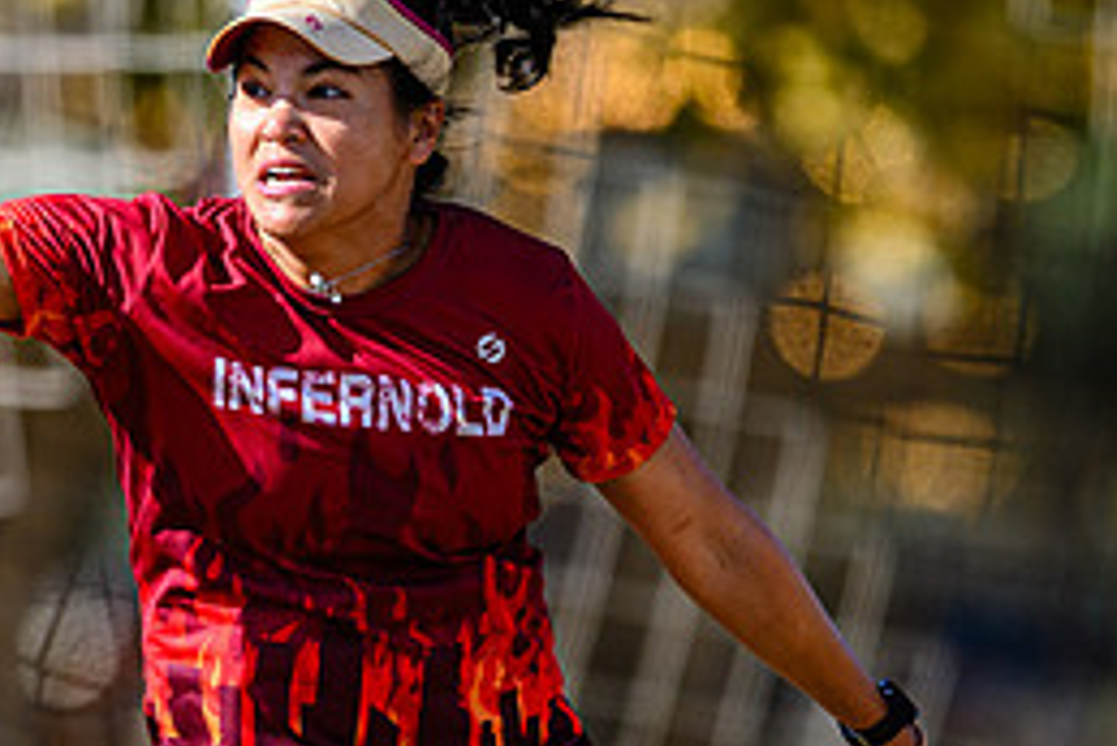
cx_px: 735
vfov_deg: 0.8
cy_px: 1106
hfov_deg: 1.3
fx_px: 50695
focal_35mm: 1633
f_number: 3.2
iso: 100
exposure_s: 1/1250
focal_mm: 400
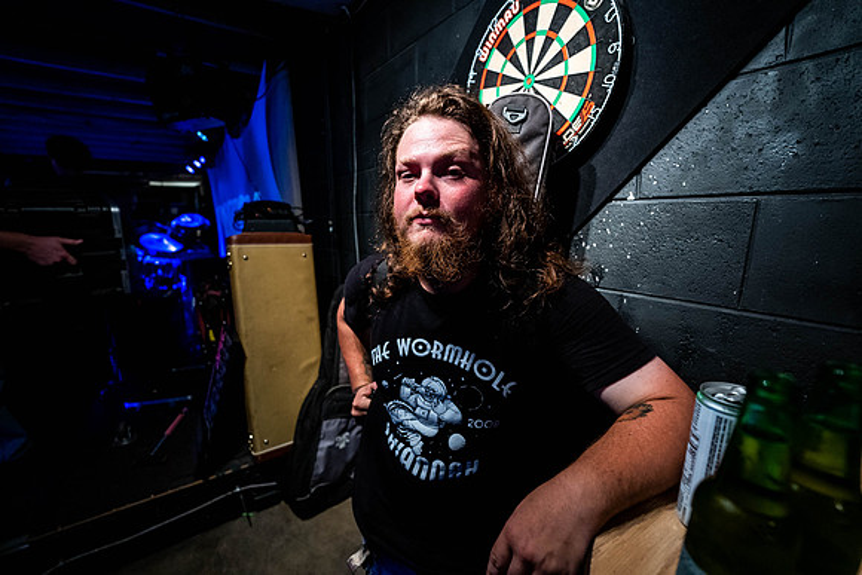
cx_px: 431
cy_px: 288
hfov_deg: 104.2
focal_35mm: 14
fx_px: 335
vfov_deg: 81.2
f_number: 2.8
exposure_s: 1/160
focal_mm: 14
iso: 3200
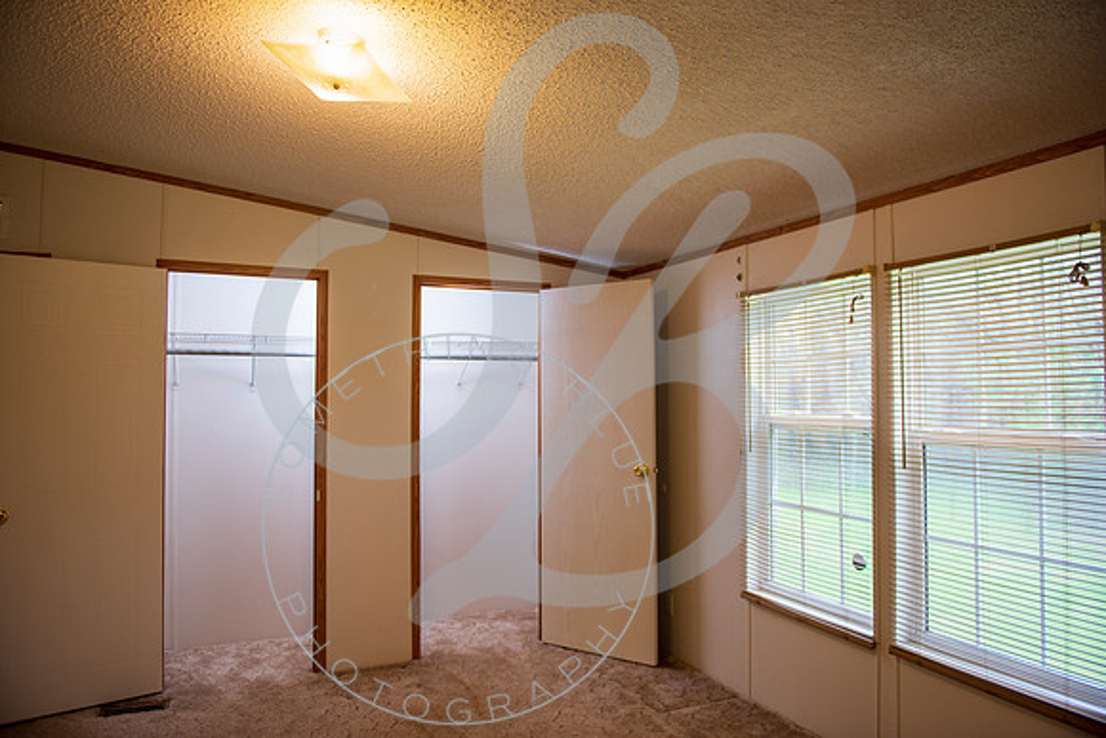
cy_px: 369
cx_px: 553
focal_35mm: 25
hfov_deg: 72.3
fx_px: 758
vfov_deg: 51.9
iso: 200
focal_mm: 24
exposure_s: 1/100
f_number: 2.8
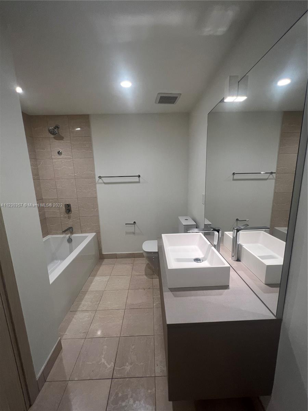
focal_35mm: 13
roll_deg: +1.8
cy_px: 206
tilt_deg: -9.2
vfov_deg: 106.2
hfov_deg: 89.9
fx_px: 154
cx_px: 154
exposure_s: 1/120
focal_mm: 1.57
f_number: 1.8
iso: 100
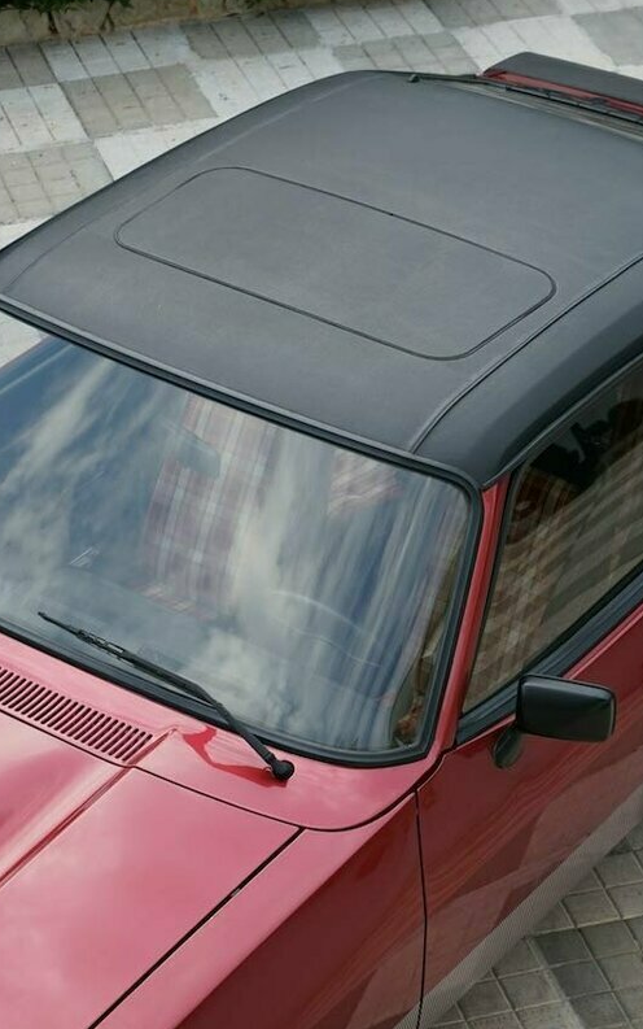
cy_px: 513
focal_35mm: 108
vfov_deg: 19.3
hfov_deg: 12.1
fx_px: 3026
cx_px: 331
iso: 160
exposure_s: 1/160
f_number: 5.6
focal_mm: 70
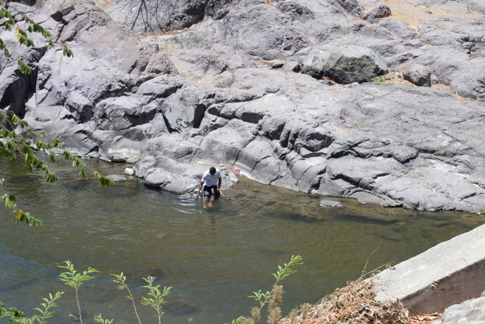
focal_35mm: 169
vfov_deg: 8.1
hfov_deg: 12.1
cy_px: 184
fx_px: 2279
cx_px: 208
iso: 100
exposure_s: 1/100
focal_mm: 120
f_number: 11
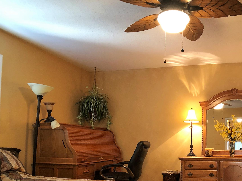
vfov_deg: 29.1
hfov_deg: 37.5
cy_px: 142
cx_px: 193
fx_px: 343
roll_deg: +0.2
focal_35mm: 49
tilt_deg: +1.3
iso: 100
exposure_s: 1/13
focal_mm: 3.99
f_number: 1.8
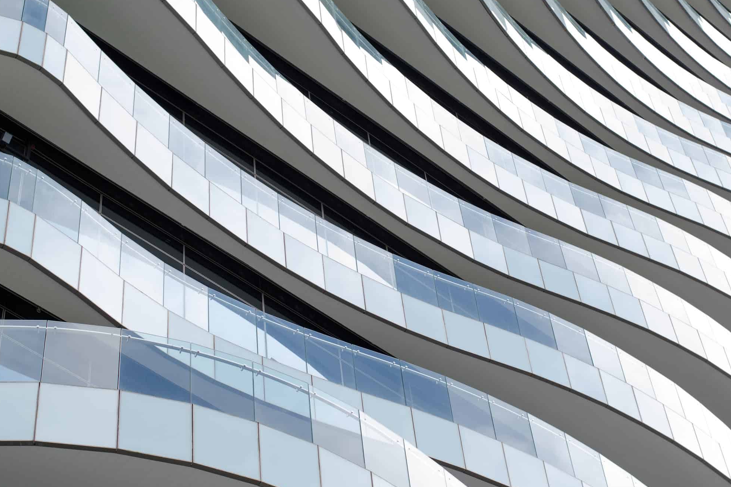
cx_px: 391
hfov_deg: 25.1
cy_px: 257
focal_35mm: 81
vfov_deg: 16.8
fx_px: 1644
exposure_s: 1/400
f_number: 5
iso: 400
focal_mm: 50
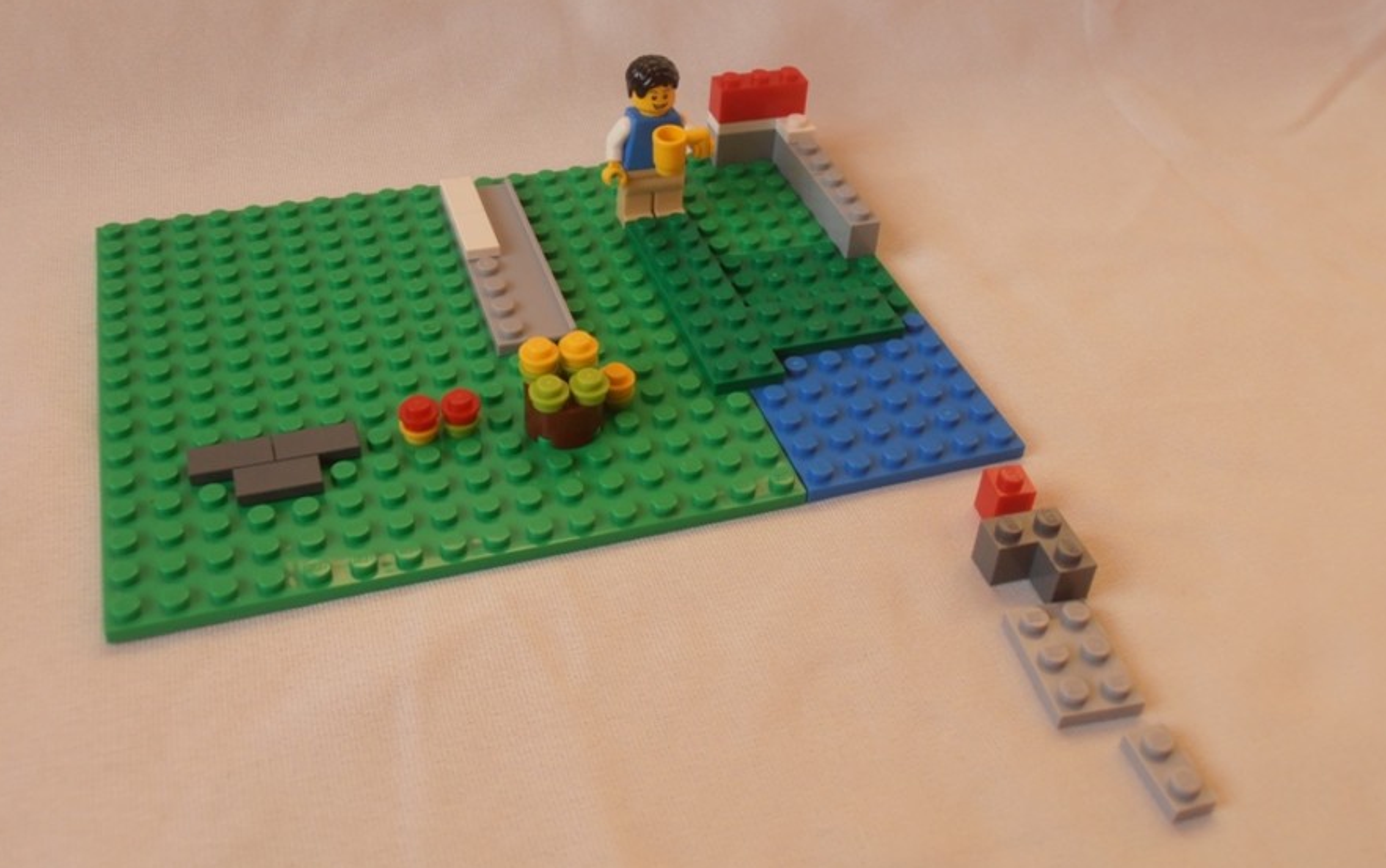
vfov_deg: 32.0
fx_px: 1511
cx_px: 696
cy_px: 361
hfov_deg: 49.3
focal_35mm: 40
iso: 80
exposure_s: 1/40
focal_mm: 6.61
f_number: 3.9
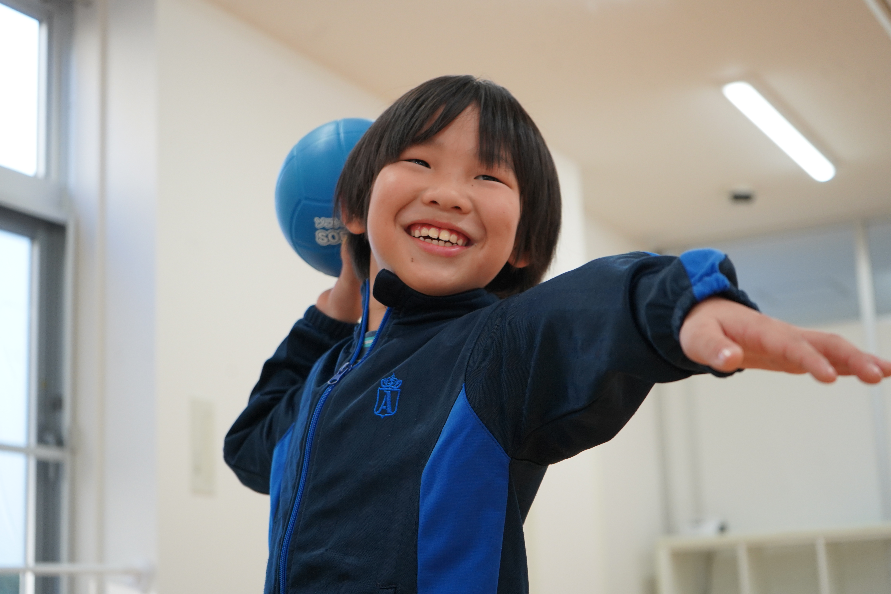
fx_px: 1485
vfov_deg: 22.6
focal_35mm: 60
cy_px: 297
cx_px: 446
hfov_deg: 33.4
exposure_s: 1/160
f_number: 5
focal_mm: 60
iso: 1250
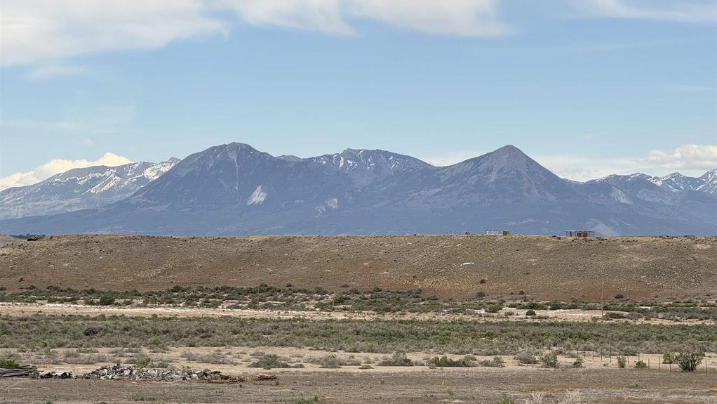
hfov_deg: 16.4
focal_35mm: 131
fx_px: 2491
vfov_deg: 9.3
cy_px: 264
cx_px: 358
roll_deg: -0.6
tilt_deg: +0.7
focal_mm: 15.66
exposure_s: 1/1271
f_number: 2.8
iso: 50
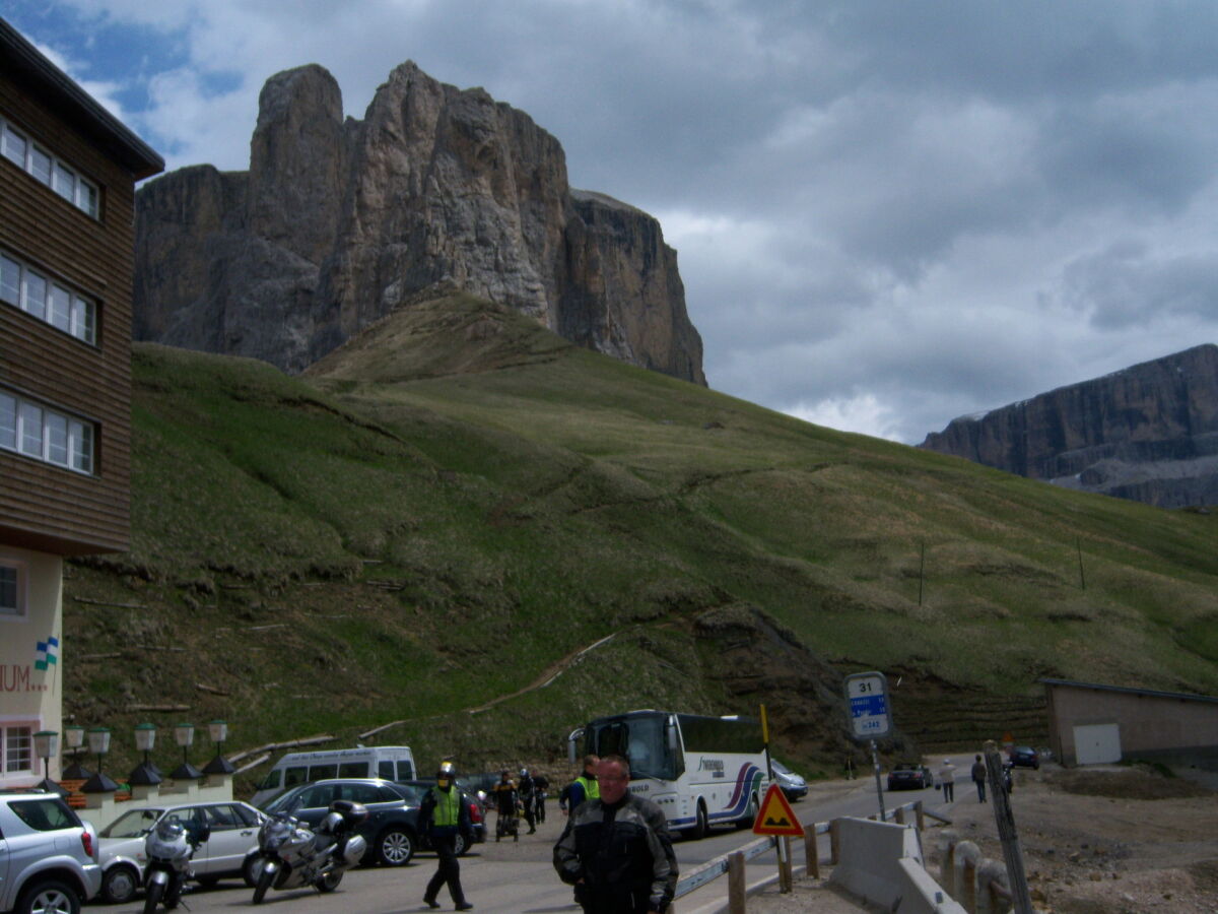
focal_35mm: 36
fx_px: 1267
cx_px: 609
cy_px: 457
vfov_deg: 39.7
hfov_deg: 51.4
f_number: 4.8
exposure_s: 1/1250
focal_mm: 7.5
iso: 80
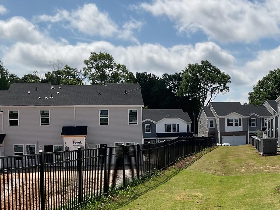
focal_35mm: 62
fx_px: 501
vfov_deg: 23.4
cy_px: 157
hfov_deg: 30.7
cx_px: 205
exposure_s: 1/3125
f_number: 1.8
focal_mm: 3
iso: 16
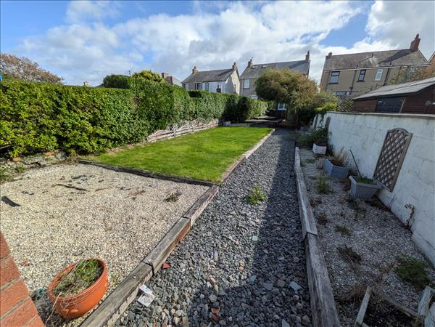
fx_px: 176
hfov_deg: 102.1
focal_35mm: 14
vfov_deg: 85.7
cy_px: 164
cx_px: 218
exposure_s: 1/1751
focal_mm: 1.85
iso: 48
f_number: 2.2
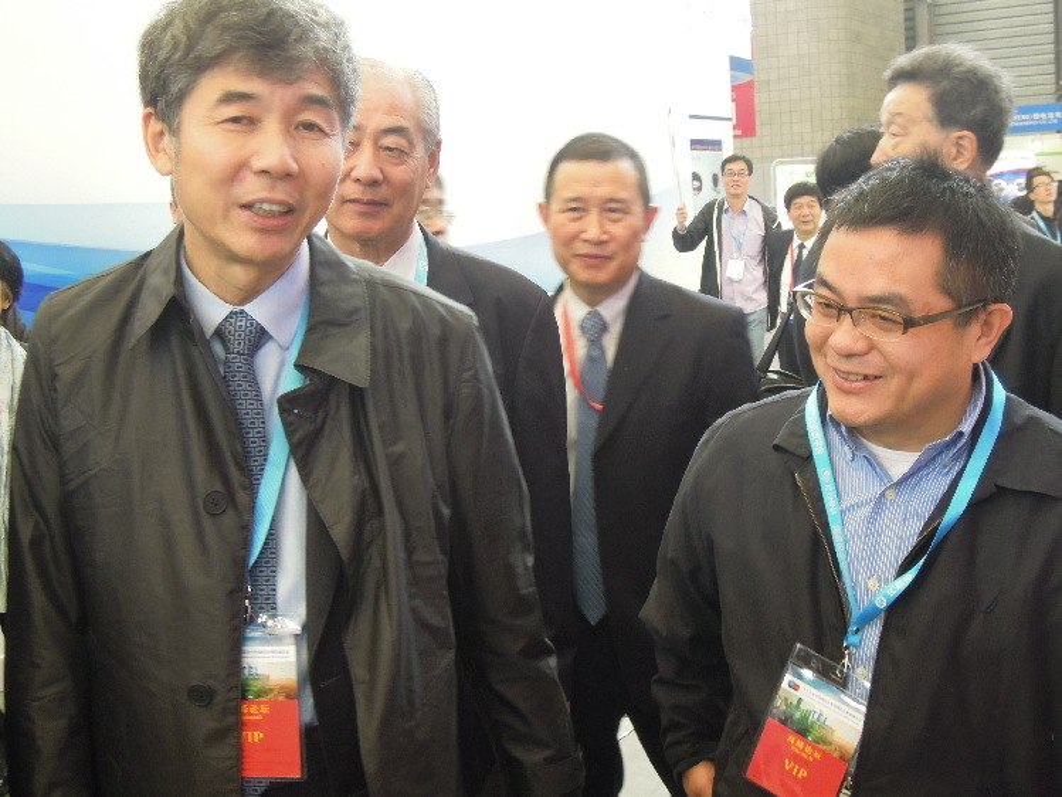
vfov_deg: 32.2
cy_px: 398
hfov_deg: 42.1
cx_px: 531
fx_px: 1381
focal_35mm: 45
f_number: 3.5
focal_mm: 8.1
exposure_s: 1/50
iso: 360
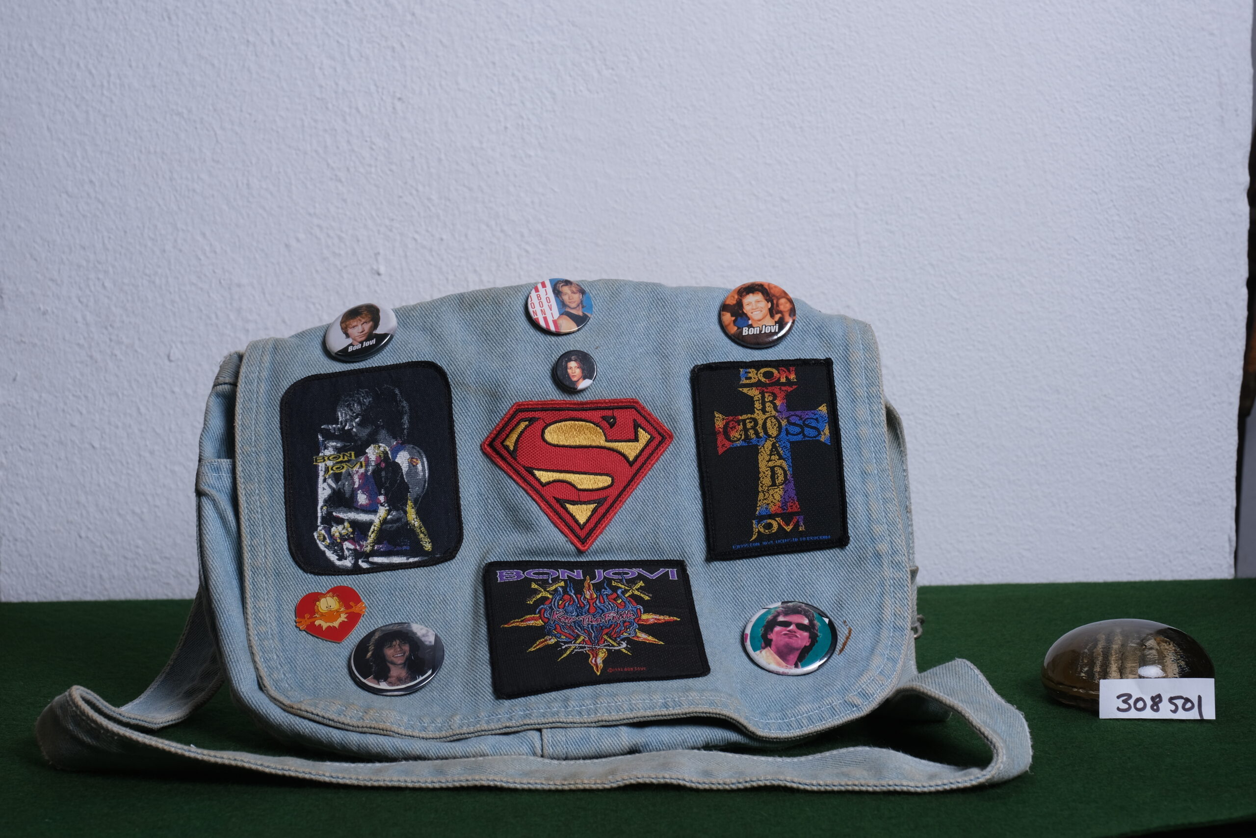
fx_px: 2372
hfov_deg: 29.7
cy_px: 419
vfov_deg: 20.0
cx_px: 628
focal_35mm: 68
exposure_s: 1/100
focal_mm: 45.5
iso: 320
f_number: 8
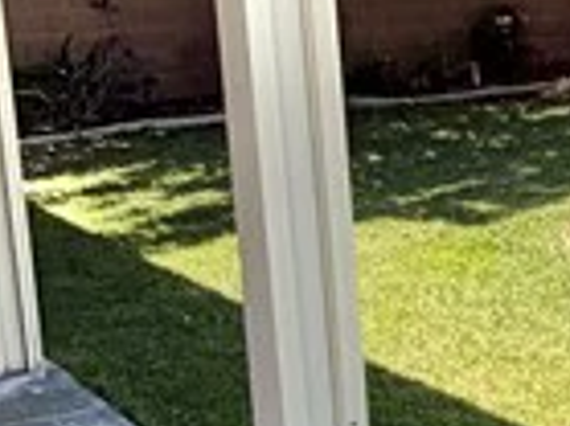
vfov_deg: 14.3
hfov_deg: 17.9
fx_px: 1695
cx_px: 726
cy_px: 225
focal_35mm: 103
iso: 40
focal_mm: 2.22
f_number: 2.2
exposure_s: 1/701
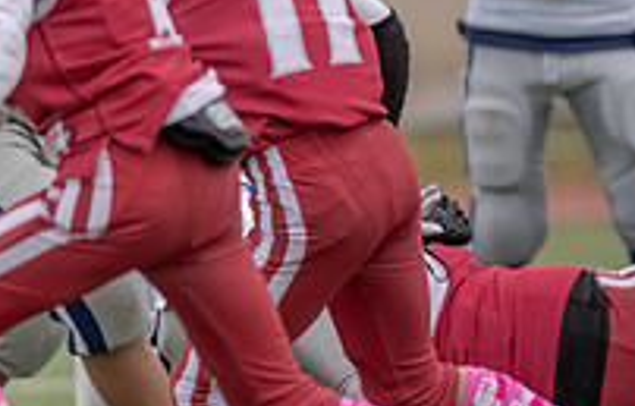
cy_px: 104
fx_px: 14191
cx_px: -557
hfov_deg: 2.6
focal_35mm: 815
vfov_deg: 1.6
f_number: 2.8
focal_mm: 200
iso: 200
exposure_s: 1/1250
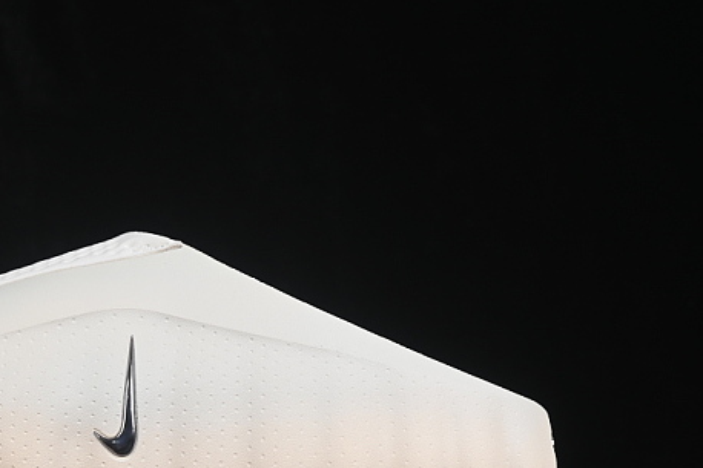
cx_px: 160
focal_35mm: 131
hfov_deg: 15.6
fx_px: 2557
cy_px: 285
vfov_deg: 10.5
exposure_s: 1/80
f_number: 8
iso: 160
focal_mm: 50
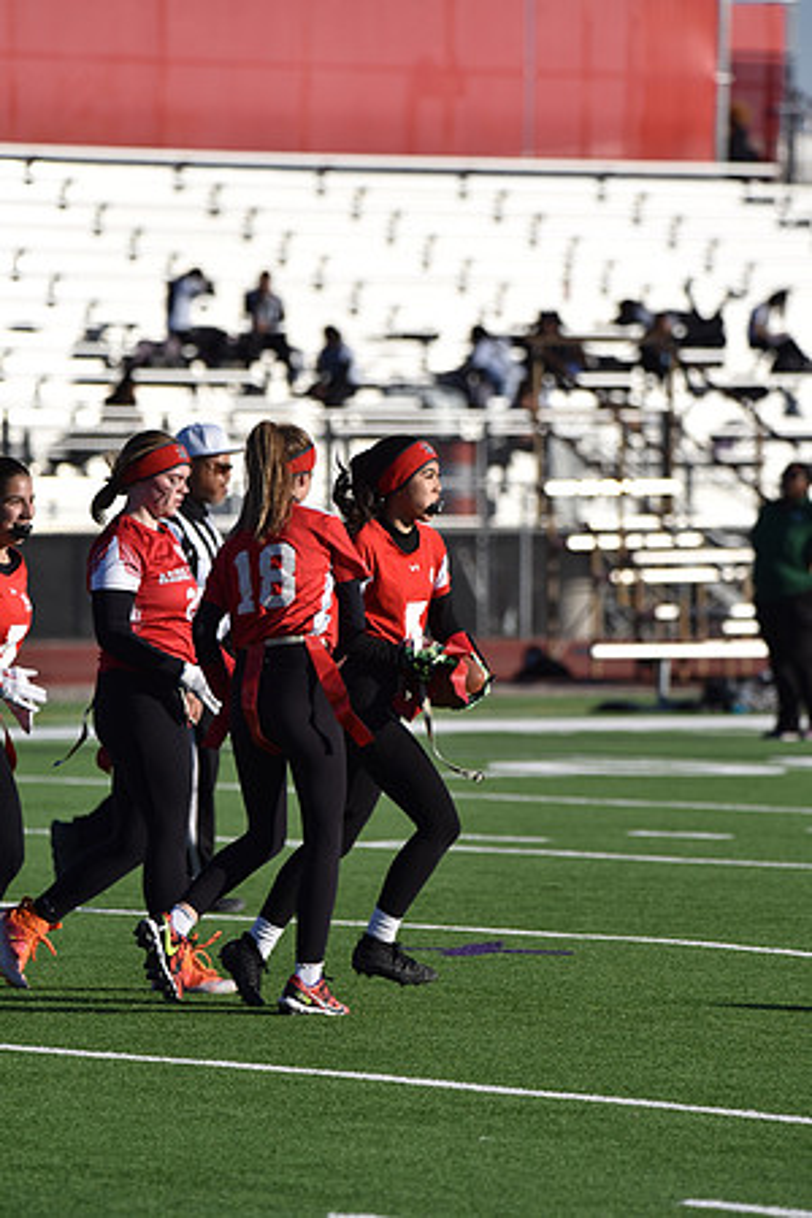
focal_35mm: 300
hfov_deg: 4.6
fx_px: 10149
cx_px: 406
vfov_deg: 6.9
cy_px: 609
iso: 125
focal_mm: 300
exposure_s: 1/1000
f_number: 5.6
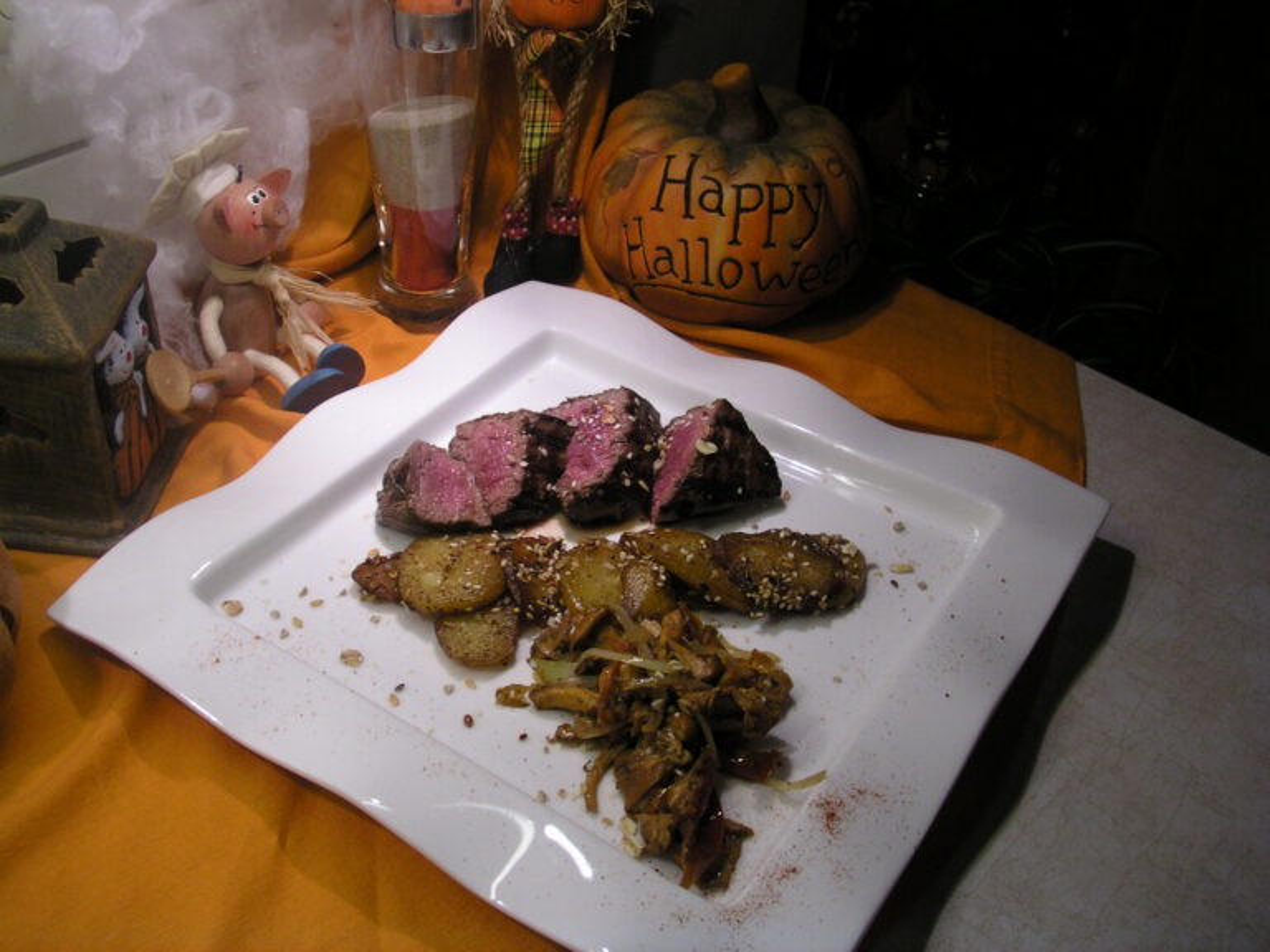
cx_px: 635
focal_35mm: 37
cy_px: 476
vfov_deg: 38.7
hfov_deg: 50.1
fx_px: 1357
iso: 100
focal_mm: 5.6
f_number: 2.7
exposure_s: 1/42.9
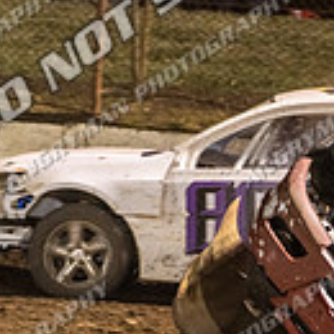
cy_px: 240
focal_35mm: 435
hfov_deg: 4.0
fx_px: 4749
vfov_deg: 4.0
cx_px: 611
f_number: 2.8
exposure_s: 1/160
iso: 1600
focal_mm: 115
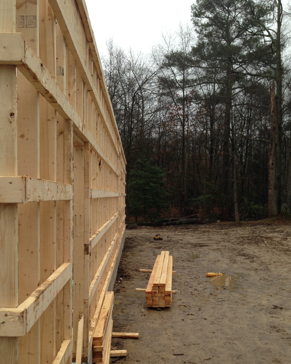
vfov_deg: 41.6
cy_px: 232
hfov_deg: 34.0
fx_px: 474
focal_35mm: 44
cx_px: 114
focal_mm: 4.12
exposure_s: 1/219
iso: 50
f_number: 2.4
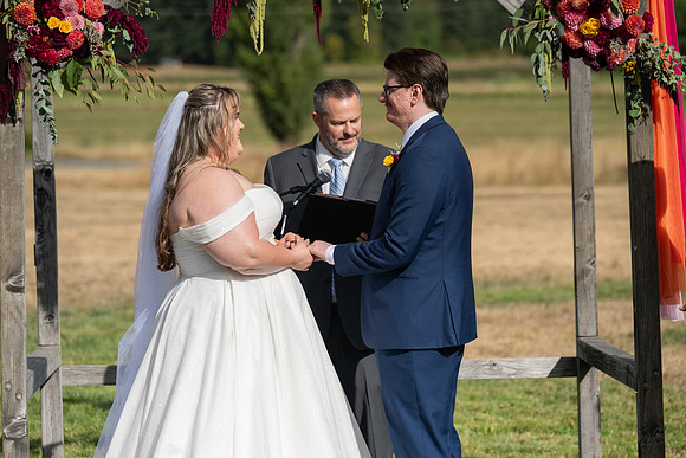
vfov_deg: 9.2
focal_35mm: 150
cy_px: 229
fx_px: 2859
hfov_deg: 13.7
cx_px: 343
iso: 400
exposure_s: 1/8000
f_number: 4.5
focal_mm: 150
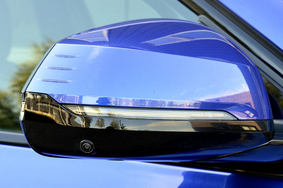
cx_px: 149
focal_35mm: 97
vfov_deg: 14.1
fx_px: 762
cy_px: 83
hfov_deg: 21.0
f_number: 8
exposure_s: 1/60
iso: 400
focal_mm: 46
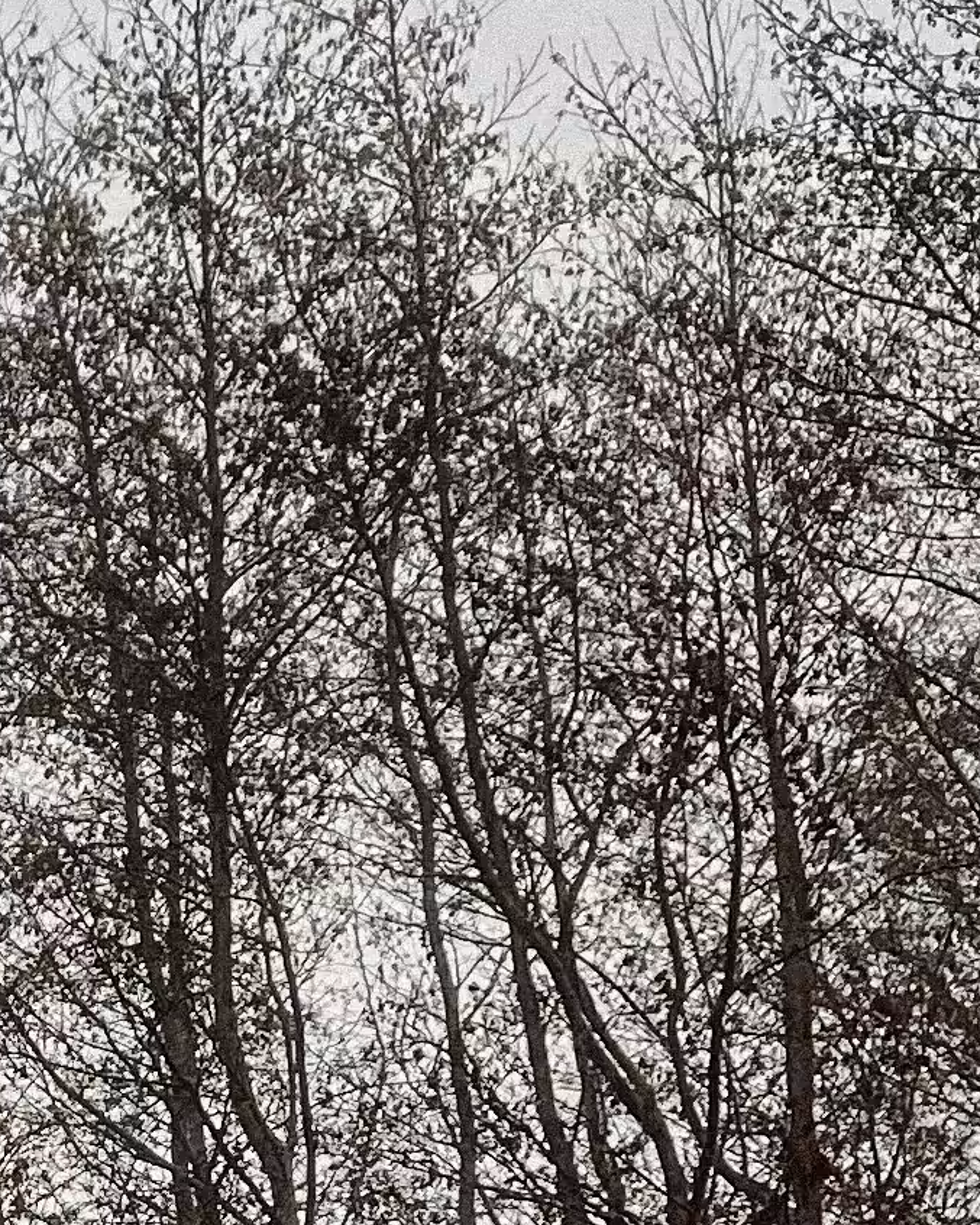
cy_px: 1580
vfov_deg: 15.2
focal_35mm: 121
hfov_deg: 11.4
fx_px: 4386
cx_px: -1048
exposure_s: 1/1500
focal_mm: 5.1
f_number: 1.6
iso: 50
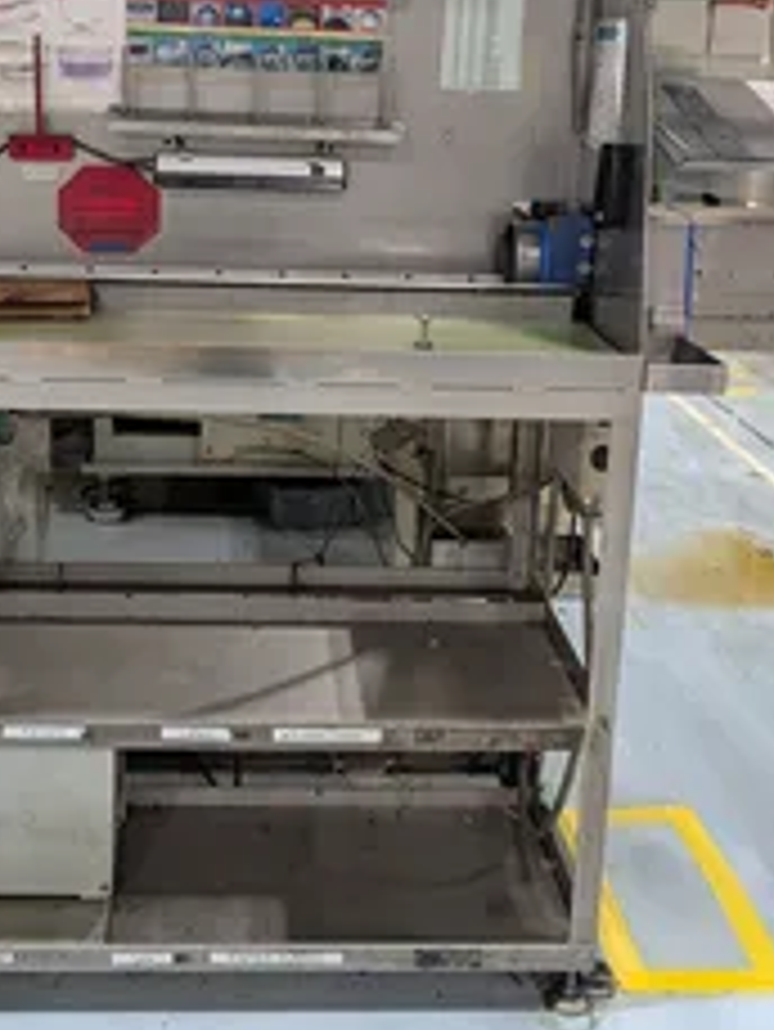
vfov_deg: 43.5
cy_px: 270
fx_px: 1251
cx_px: 299
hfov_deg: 34.2
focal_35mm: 42
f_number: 1.68
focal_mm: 6.9
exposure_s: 1/552
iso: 814
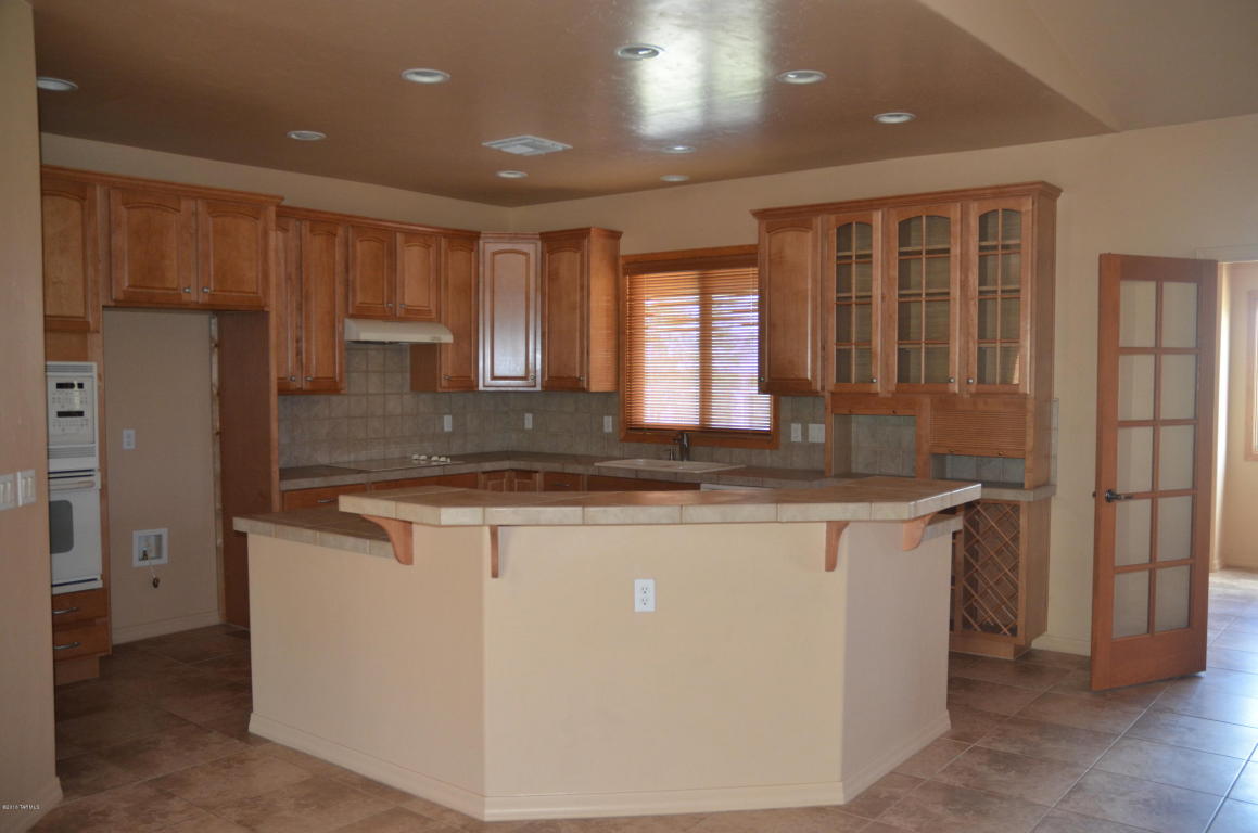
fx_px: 1151
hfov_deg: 57.3
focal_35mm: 33
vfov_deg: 39.8
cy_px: 416
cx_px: 629
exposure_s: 1/60
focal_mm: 22
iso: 800
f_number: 3.5
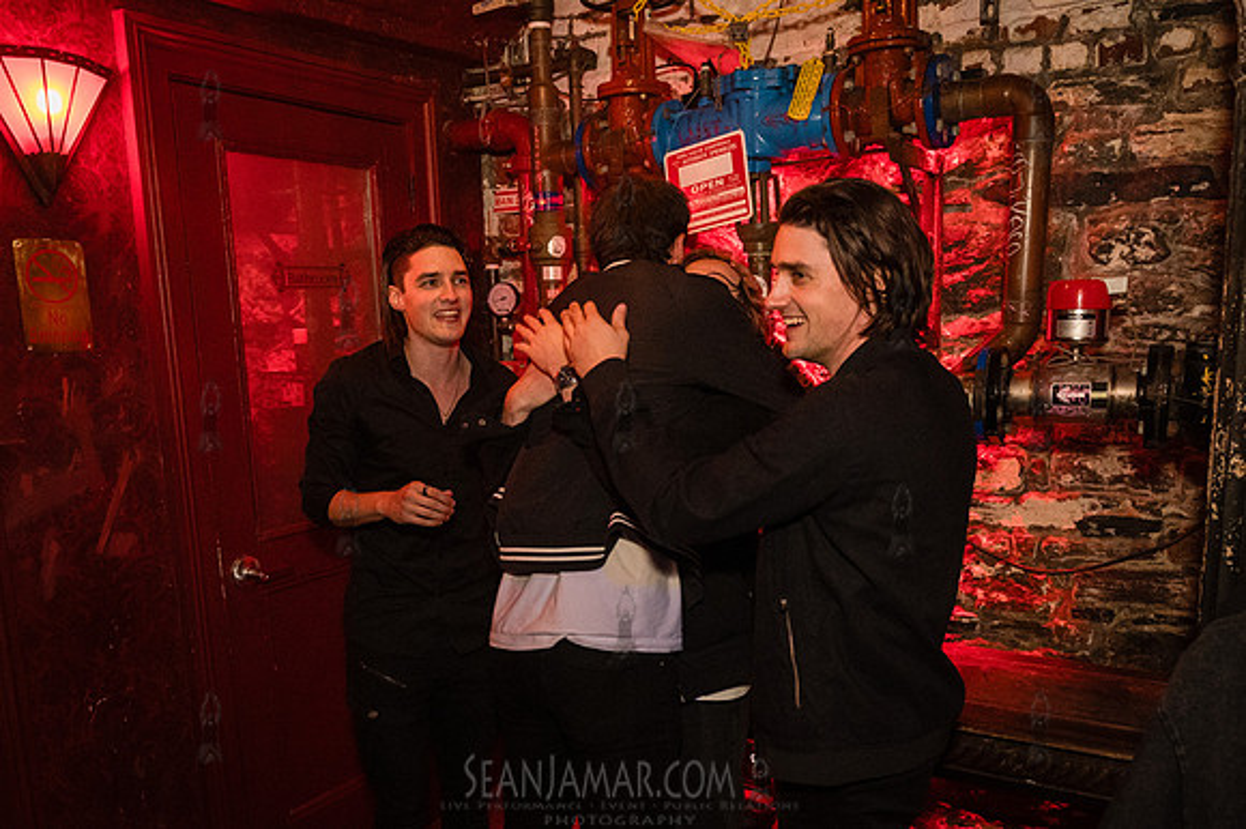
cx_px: 638
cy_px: 516
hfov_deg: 62.1
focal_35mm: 30
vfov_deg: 43.4
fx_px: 1034
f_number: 3.5
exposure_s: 1/320
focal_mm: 24
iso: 12800
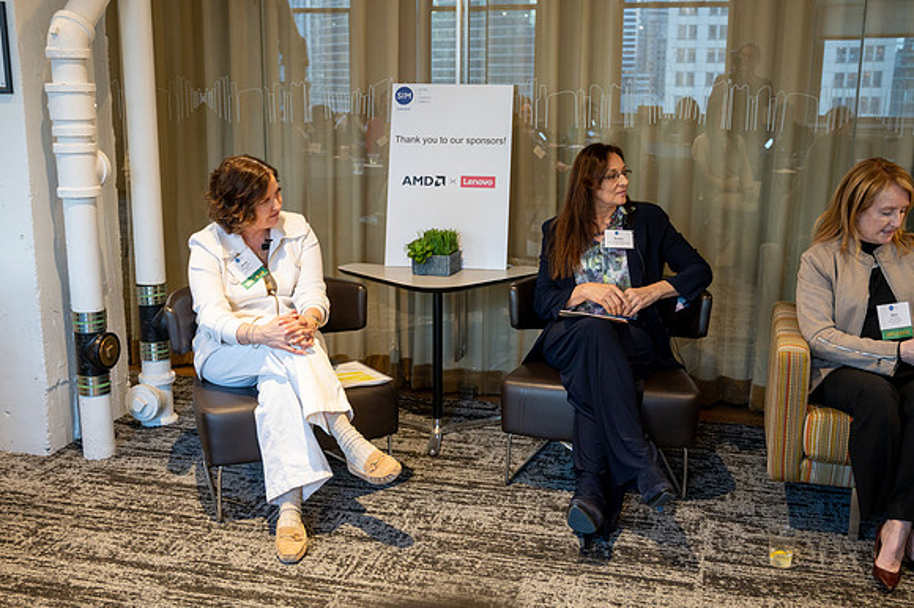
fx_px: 964
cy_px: 304
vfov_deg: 35.0
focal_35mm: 38
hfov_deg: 50.7
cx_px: 457
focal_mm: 38
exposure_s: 1/50
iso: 1600
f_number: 4
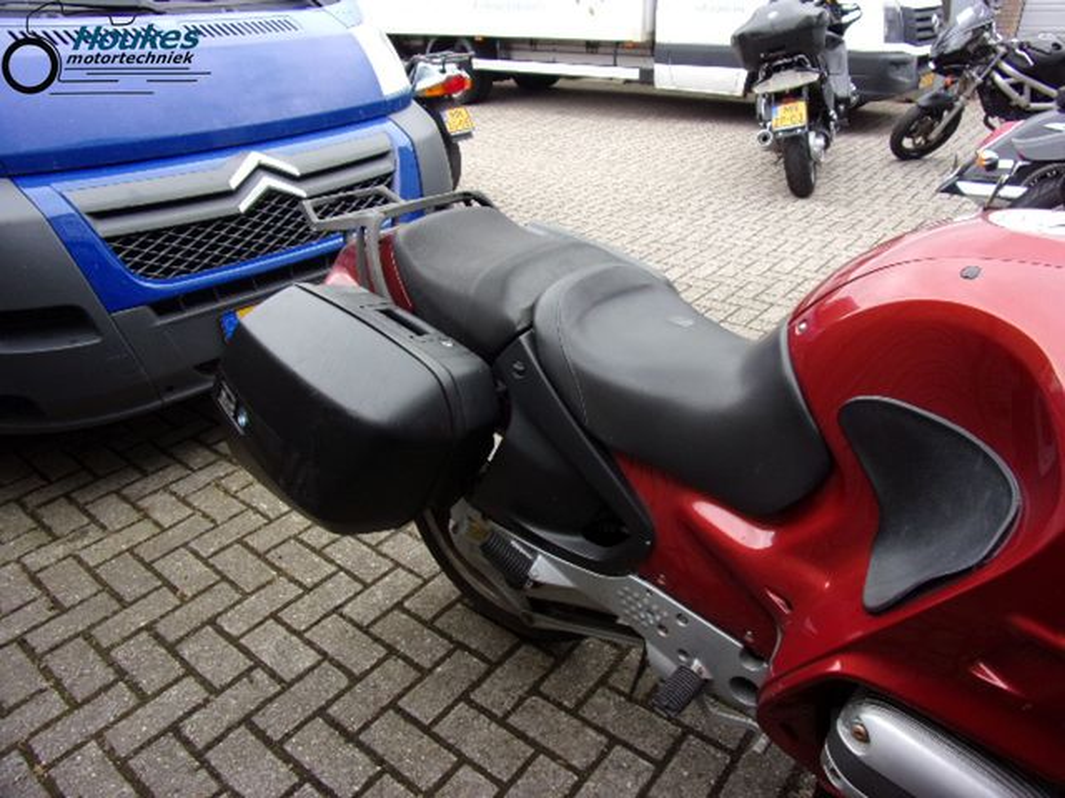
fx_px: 738
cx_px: 532
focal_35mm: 24
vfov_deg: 56.8
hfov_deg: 71.6
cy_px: 399
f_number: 3.3
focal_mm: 4.3
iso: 80
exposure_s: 1/85
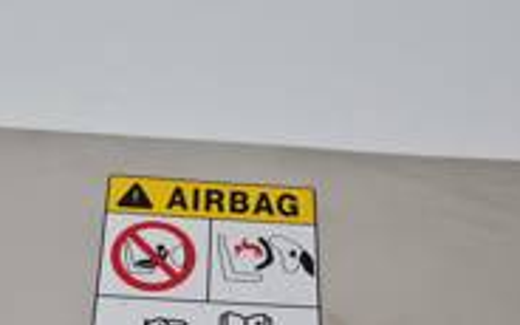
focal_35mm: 60
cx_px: 195
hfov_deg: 33.8
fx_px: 850
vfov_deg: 20.9
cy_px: 331
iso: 50
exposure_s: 1/430
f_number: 1.8
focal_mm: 5.4
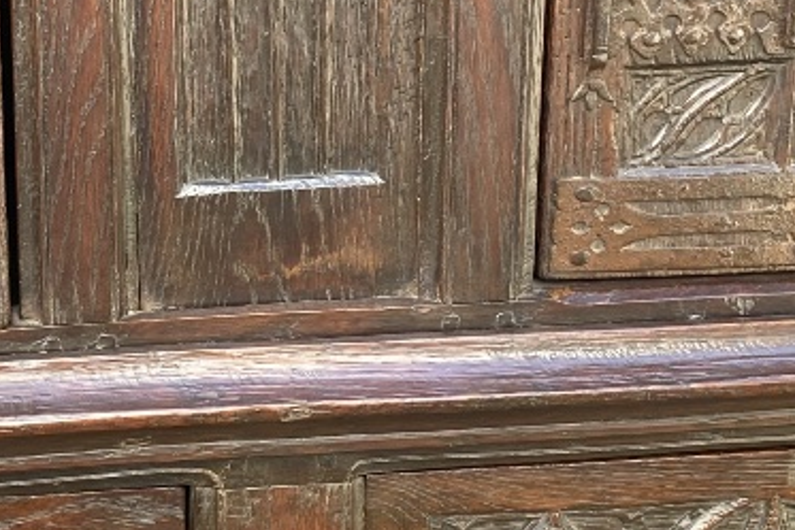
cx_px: 215
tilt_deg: -17.4
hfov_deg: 23.2
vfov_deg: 15.5
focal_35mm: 87
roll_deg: -3.0
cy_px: 45
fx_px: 1922
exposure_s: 1/122
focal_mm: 4.25
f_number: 1.8
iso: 40
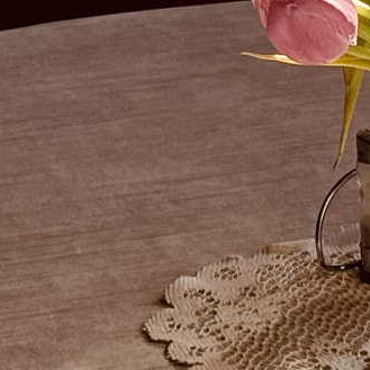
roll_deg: +1.2
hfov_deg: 6.5
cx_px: 700
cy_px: 262
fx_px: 3193
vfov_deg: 6.6
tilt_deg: -19.5
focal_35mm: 264
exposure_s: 1/939
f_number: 1.78
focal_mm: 6.76
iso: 64
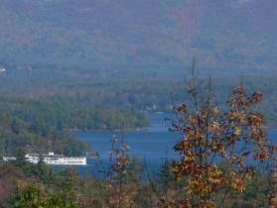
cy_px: 129
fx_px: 7195
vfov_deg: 1.7
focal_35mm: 898
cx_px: 2
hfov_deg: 2.2
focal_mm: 72
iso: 80
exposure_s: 1/1000
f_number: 4.6
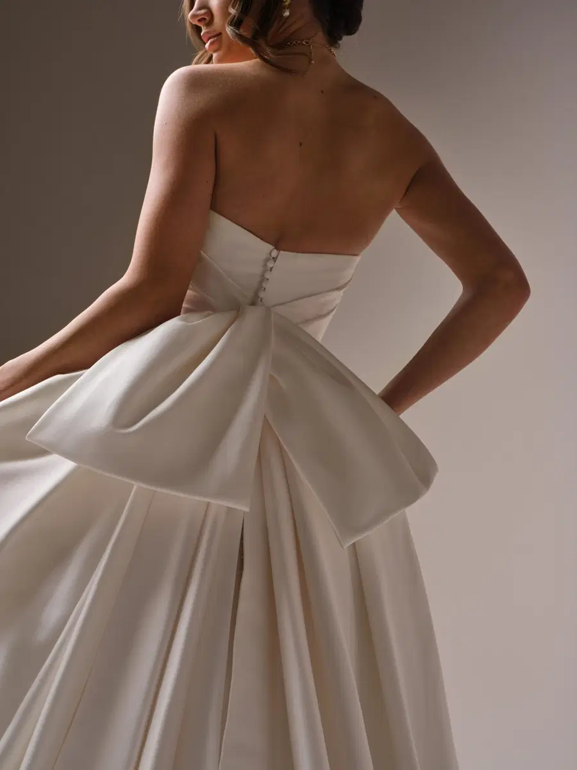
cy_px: 385
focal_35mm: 63
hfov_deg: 23.3
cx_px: 288
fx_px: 1400
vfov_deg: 30.7
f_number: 11
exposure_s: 1/125
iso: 800
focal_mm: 79.6
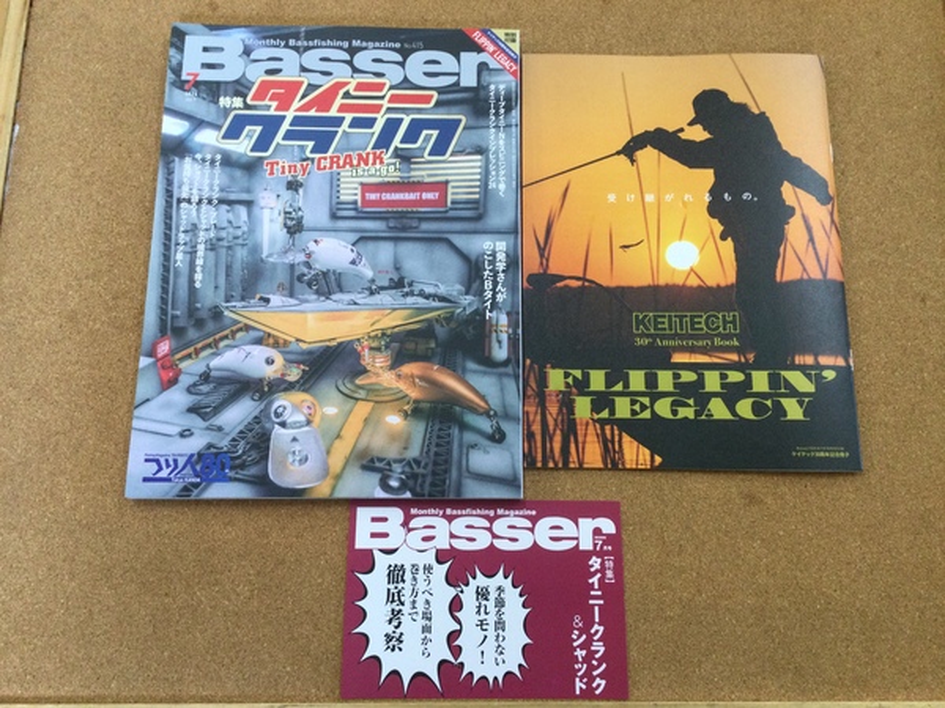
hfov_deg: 58.4
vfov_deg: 45.4
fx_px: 846
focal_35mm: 31
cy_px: 354
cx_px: 472
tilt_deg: -77.0
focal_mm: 3.3
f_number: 2.4
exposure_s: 1/30
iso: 32
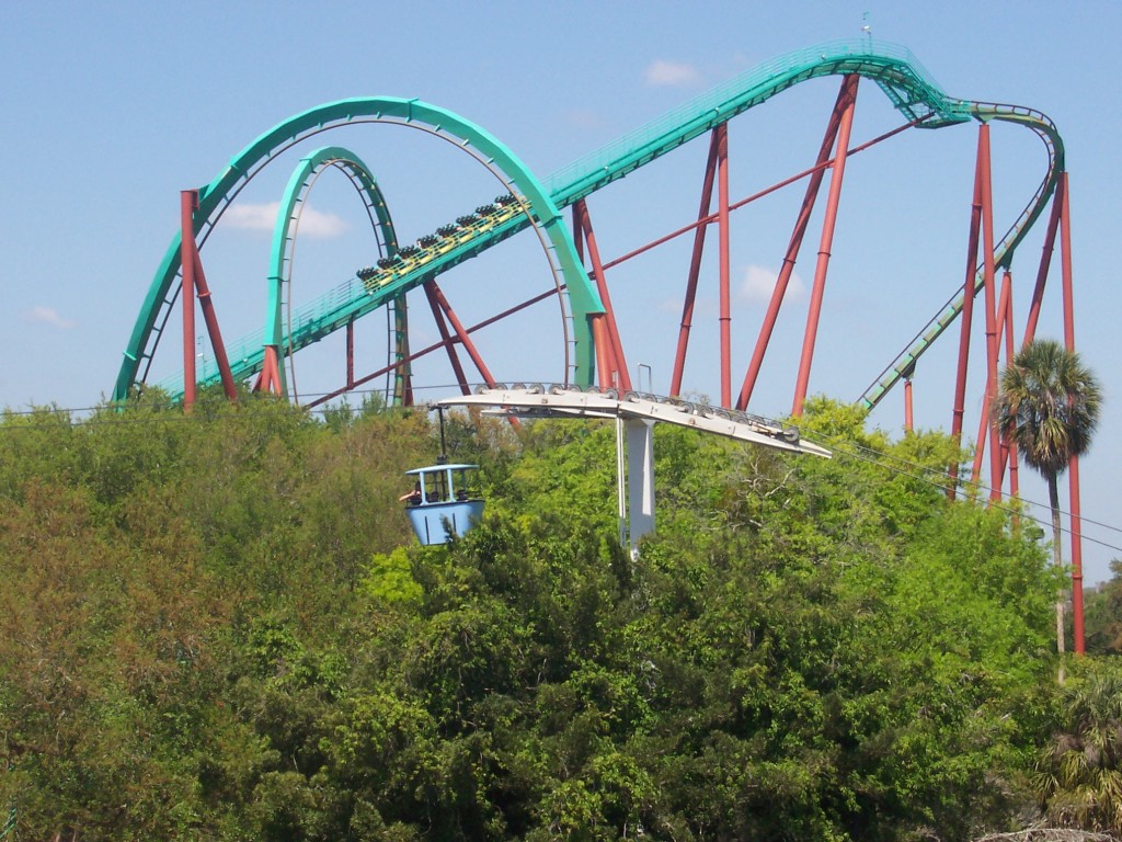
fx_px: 3598
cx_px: 561
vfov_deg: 13.3
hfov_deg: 17.7
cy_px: 421
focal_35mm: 111
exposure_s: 1/250
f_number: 9.5
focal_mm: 16.8
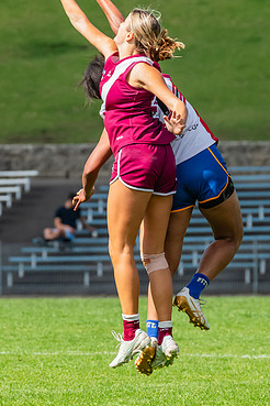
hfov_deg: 2.0
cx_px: 162
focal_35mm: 678
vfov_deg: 3.0
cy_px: 136
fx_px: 7627
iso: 800
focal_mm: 250
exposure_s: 1/1600
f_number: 8
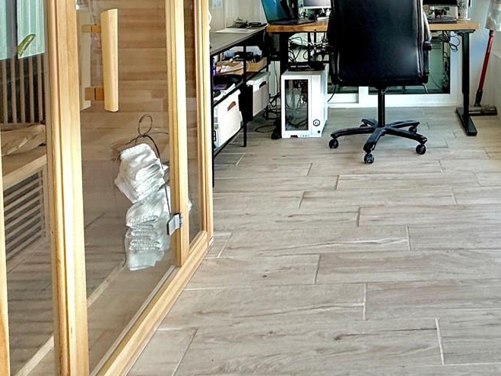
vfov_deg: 37.0
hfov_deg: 50.3
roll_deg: +0.0
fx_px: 492
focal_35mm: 34
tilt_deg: -2.0
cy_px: -8
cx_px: 410
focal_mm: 2.22
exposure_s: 1/148
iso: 64
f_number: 2.2
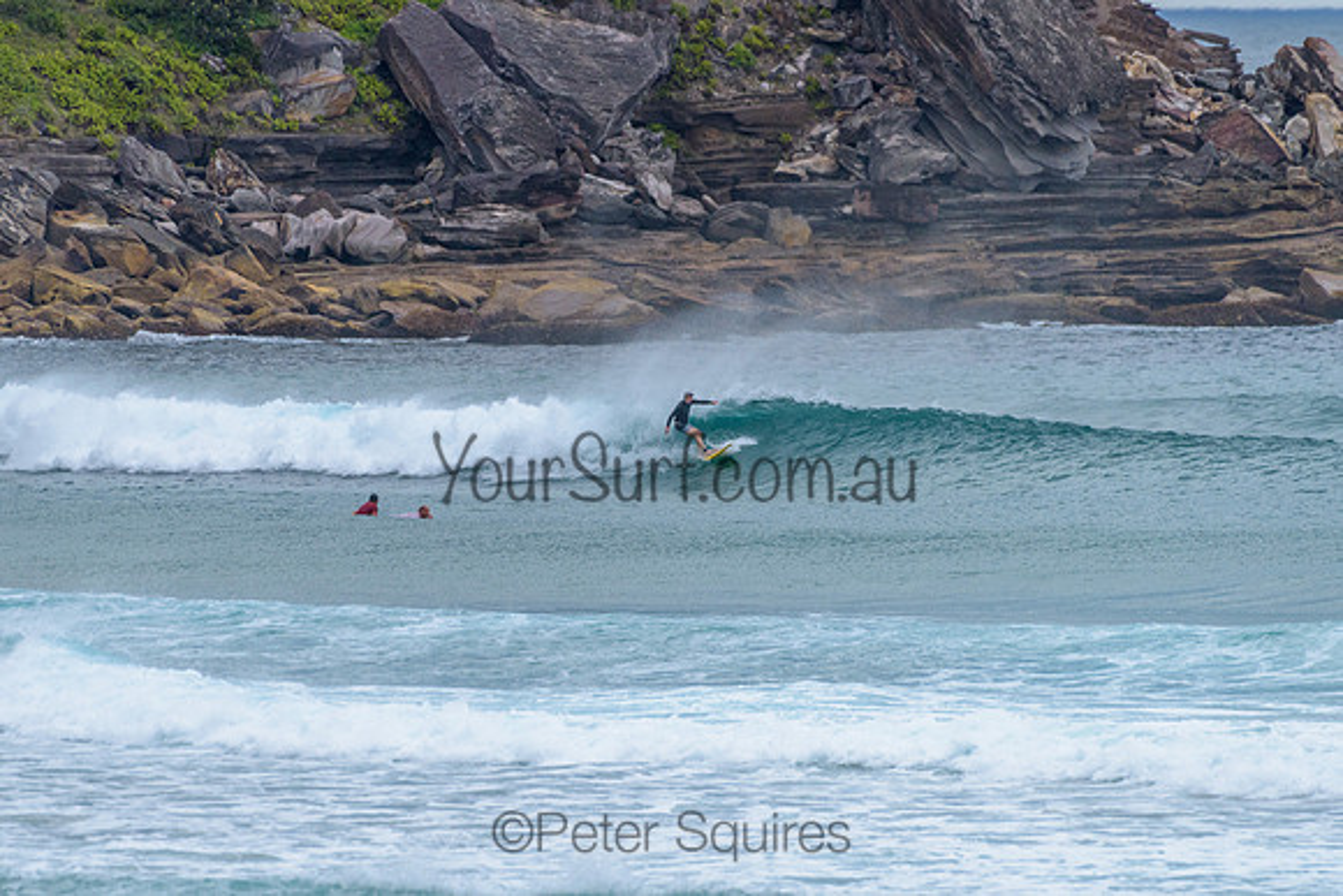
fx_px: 22879
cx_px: 654
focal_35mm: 613
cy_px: 436
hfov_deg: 3.4
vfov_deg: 2.2
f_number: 5.6
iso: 640
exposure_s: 1/2000
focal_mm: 500
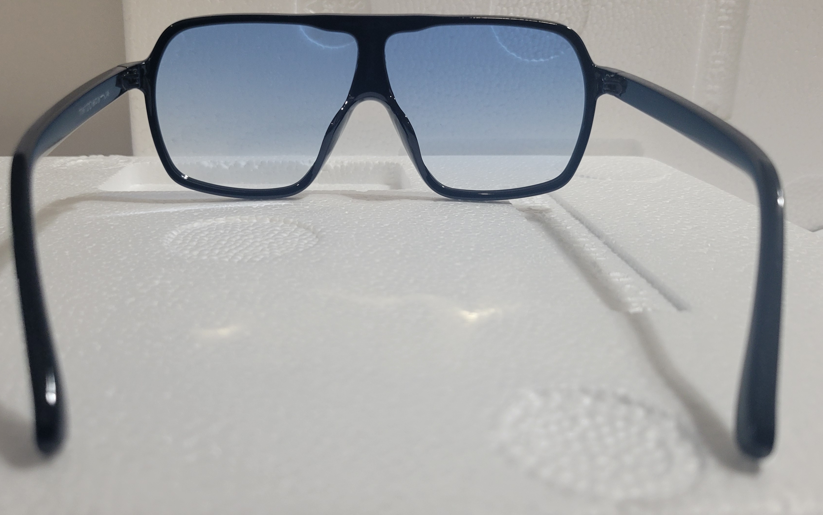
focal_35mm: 33
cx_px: 378
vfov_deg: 38.2
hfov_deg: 58.1
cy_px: 220
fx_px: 740
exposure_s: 1/60
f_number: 1.8
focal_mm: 5.4
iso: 200
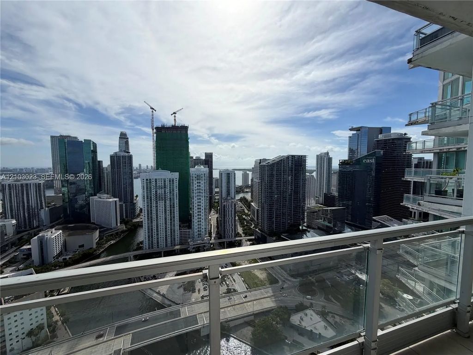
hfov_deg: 102.1
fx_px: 191
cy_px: 178
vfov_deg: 85.7
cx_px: 236
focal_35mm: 14
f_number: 2.2
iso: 20
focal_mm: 2.22
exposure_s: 1/2237
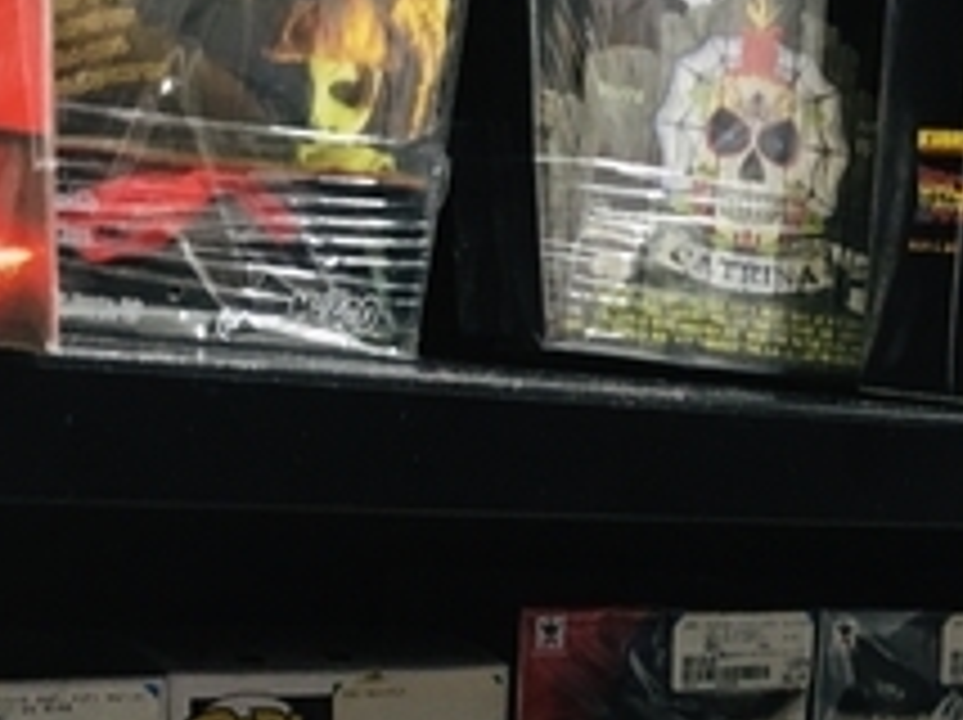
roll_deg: -5.4
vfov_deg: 16.1
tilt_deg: -11.4
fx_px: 2418
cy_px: 911
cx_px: 1125
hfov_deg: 21.1
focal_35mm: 87
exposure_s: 1/30
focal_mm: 4.15
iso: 100
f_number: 2.2
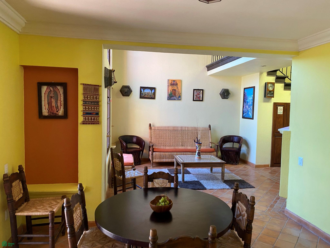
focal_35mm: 26
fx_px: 248
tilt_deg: -3.6
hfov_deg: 67.3
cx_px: 165
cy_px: 124
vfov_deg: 53.1
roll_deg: -0.9
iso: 125
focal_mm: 4.25
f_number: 1.8
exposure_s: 1/78
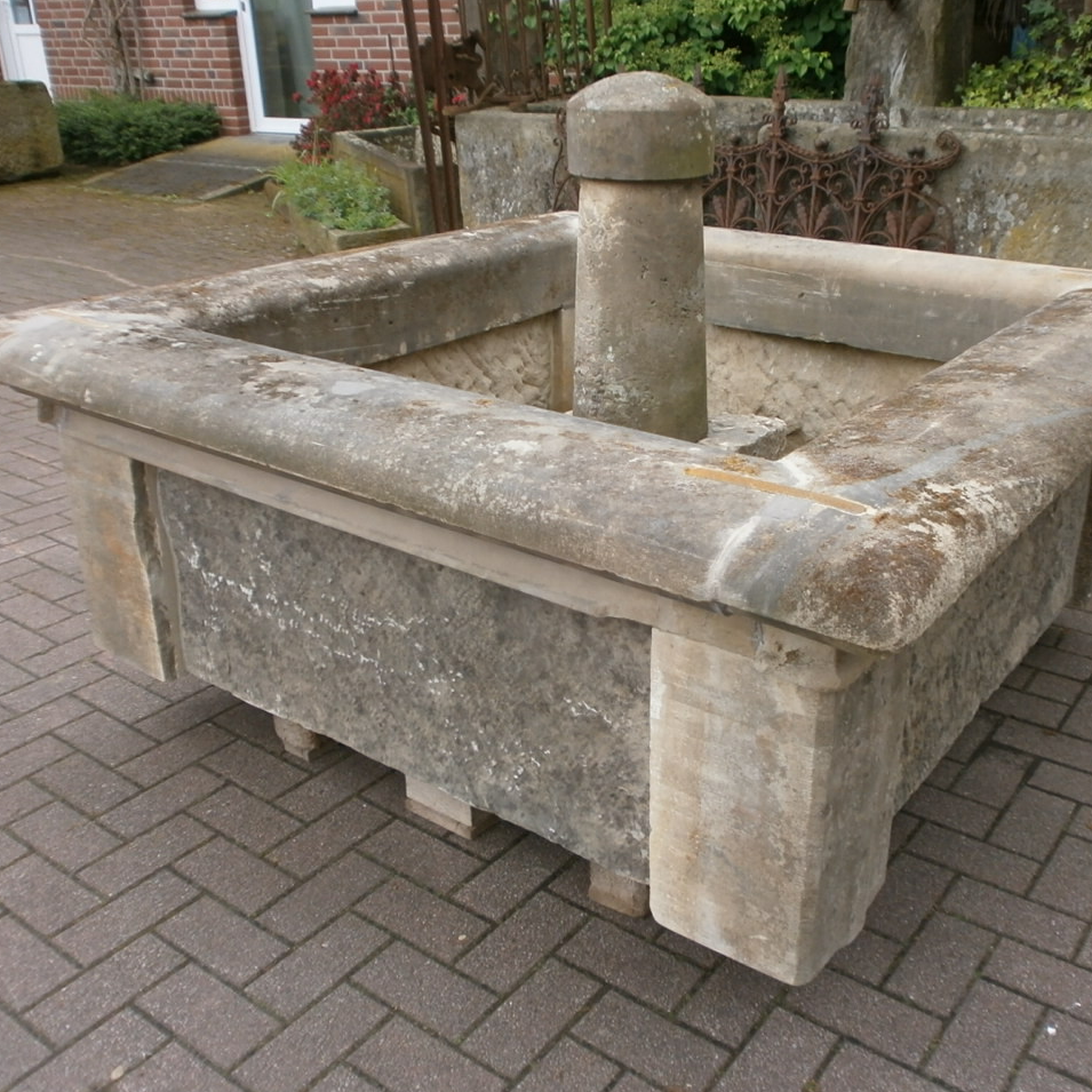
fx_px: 1142
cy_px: 545
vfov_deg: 51.1
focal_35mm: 32
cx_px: 632
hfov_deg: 50.9
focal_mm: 4.8
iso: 100
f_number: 2.9
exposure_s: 1/320
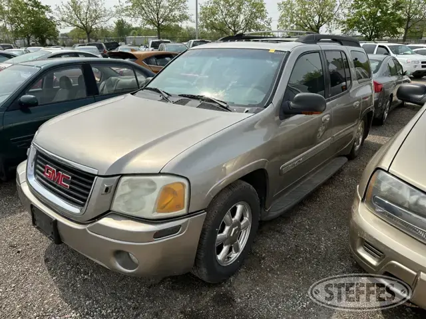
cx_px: 213
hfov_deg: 71.6
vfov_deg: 56.8
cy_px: 160
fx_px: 295
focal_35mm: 24
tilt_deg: -15.7
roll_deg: +3.8
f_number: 1.78
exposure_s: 1/6211
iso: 80
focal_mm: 6.86
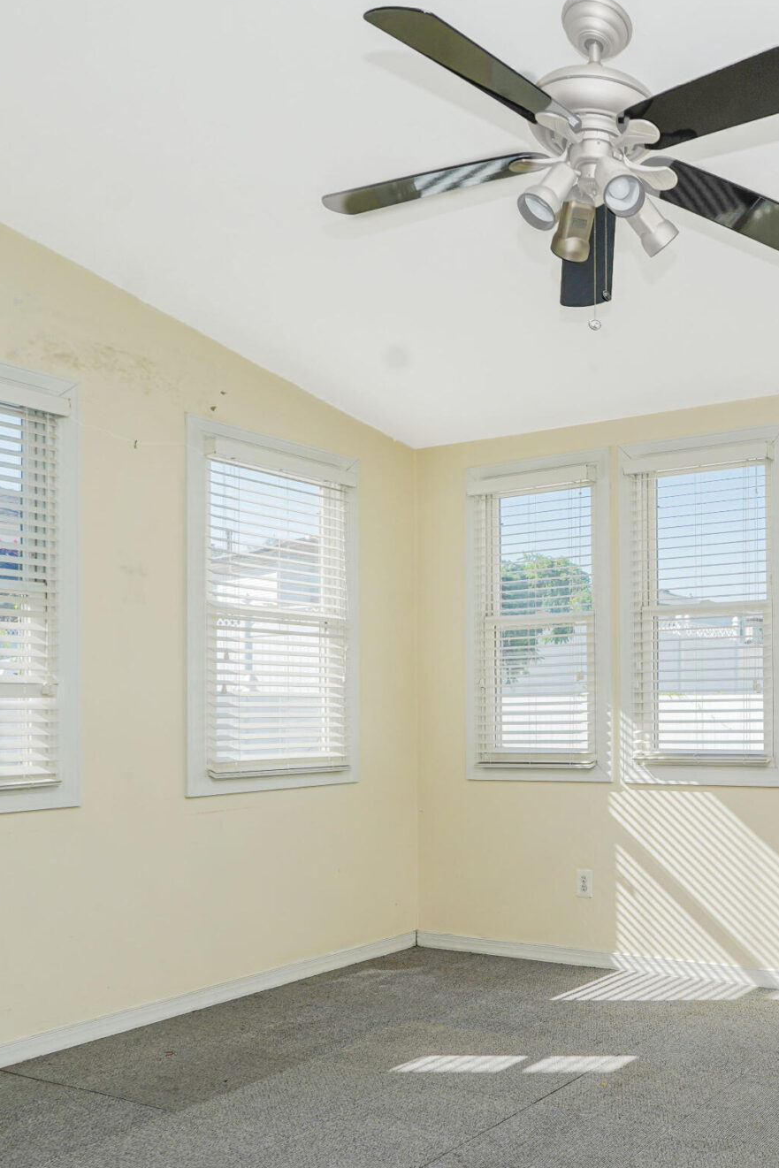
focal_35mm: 31
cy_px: 685
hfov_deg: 37.8
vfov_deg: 59.9
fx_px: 1006
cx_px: 778
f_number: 7.1
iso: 64
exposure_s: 1/100
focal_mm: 16
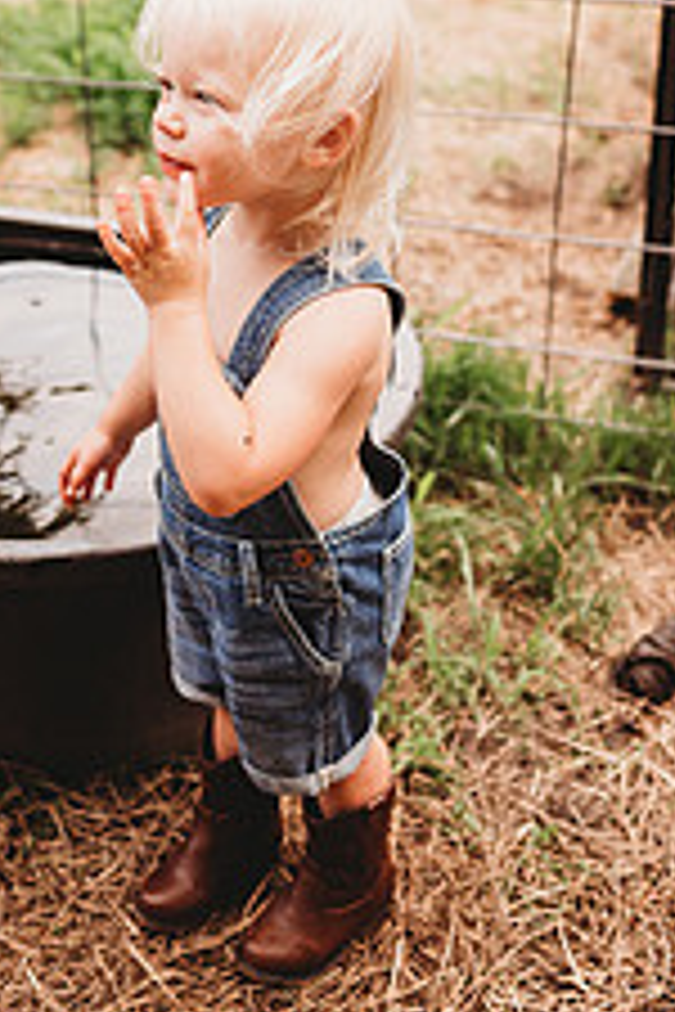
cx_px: 297
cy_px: 288
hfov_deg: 28.1
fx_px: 1350
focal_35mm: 48
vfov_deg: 40.3
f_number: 2.2
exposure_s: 1/500
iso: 100
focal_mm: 24
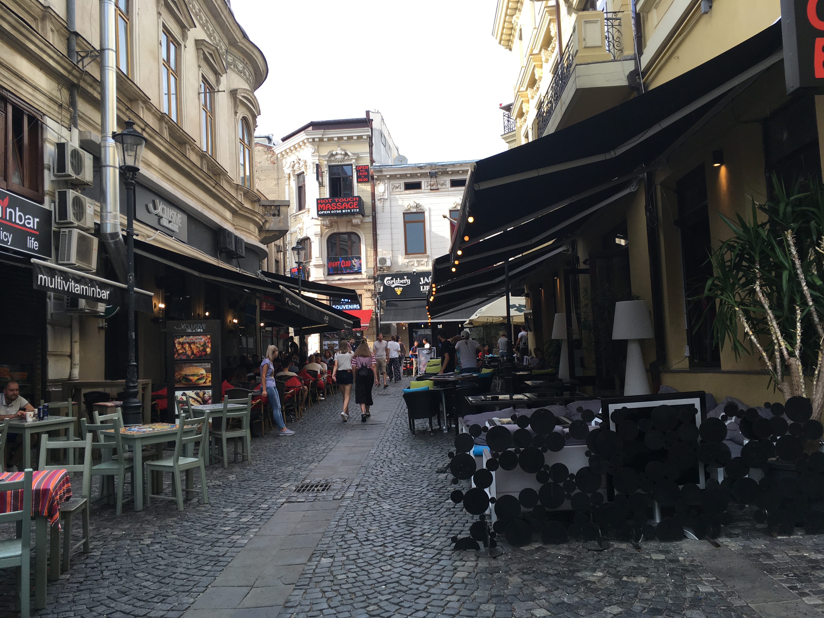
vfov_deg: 48.2
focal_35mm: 29
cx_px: 412
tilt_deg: +5.2
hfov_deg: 61.7
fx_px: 690
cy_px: 309
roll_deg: +2.0
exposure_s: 1/192
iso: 25
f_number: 2.2
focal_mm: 4.15
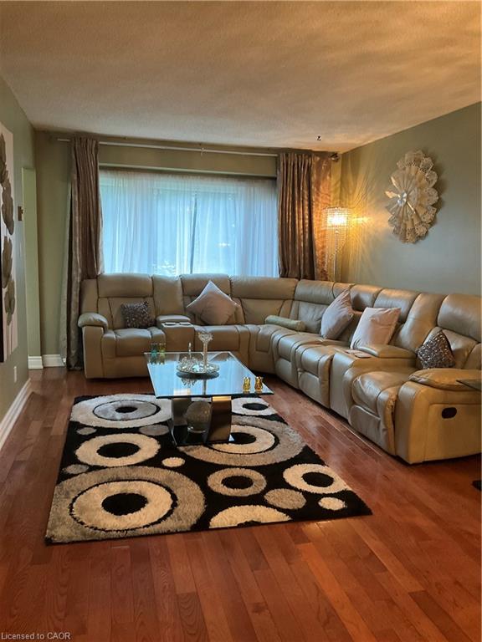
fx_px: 538
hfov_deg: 48.2
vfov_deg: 61.7
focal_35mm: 29
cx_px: 241
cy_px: 321
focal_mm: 3
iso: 250
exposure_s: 1/60
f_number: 1.8
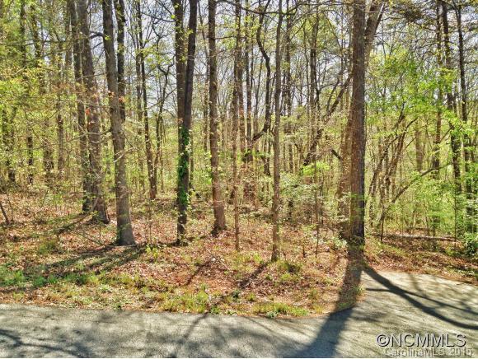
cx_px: 239
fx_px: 456
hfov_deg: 55.3
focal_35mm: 33
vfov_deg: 43.0
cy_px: 180
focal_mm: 4.12
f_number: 2.4
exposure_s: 1/542
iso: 50
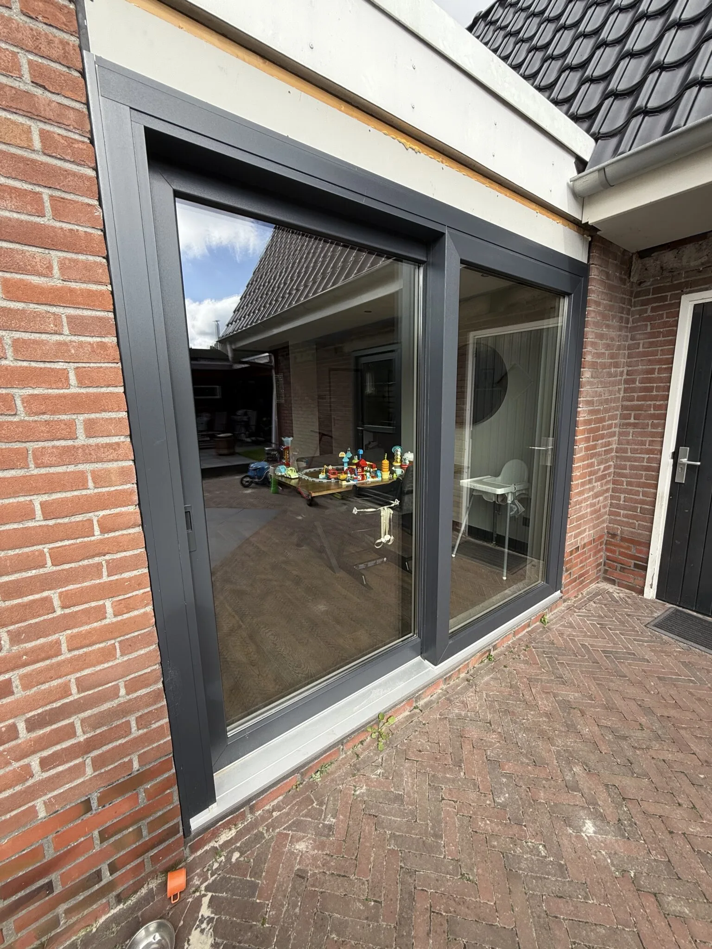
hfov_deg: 85.7
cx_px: 356
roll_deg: +1.8
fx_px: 384
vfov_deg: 102.1
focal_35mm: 14
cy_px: 474
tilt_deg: -9.5
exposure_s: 1/277
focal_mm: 2.22
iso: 50
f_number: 2.2
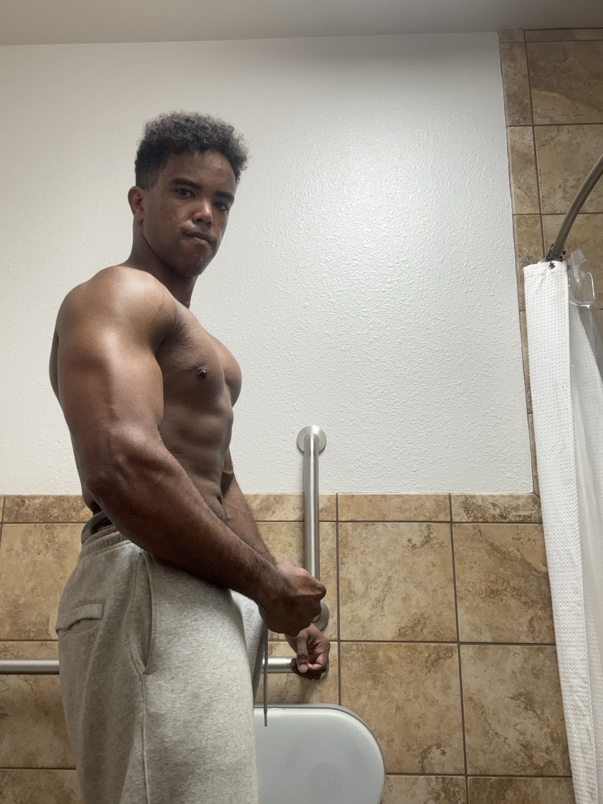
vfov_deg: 60.0
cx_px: 302
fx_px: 697
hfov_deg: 46.8
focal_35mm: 30
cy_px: 402
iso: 64
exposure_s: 1/60
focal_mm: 2.69
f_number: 1.9
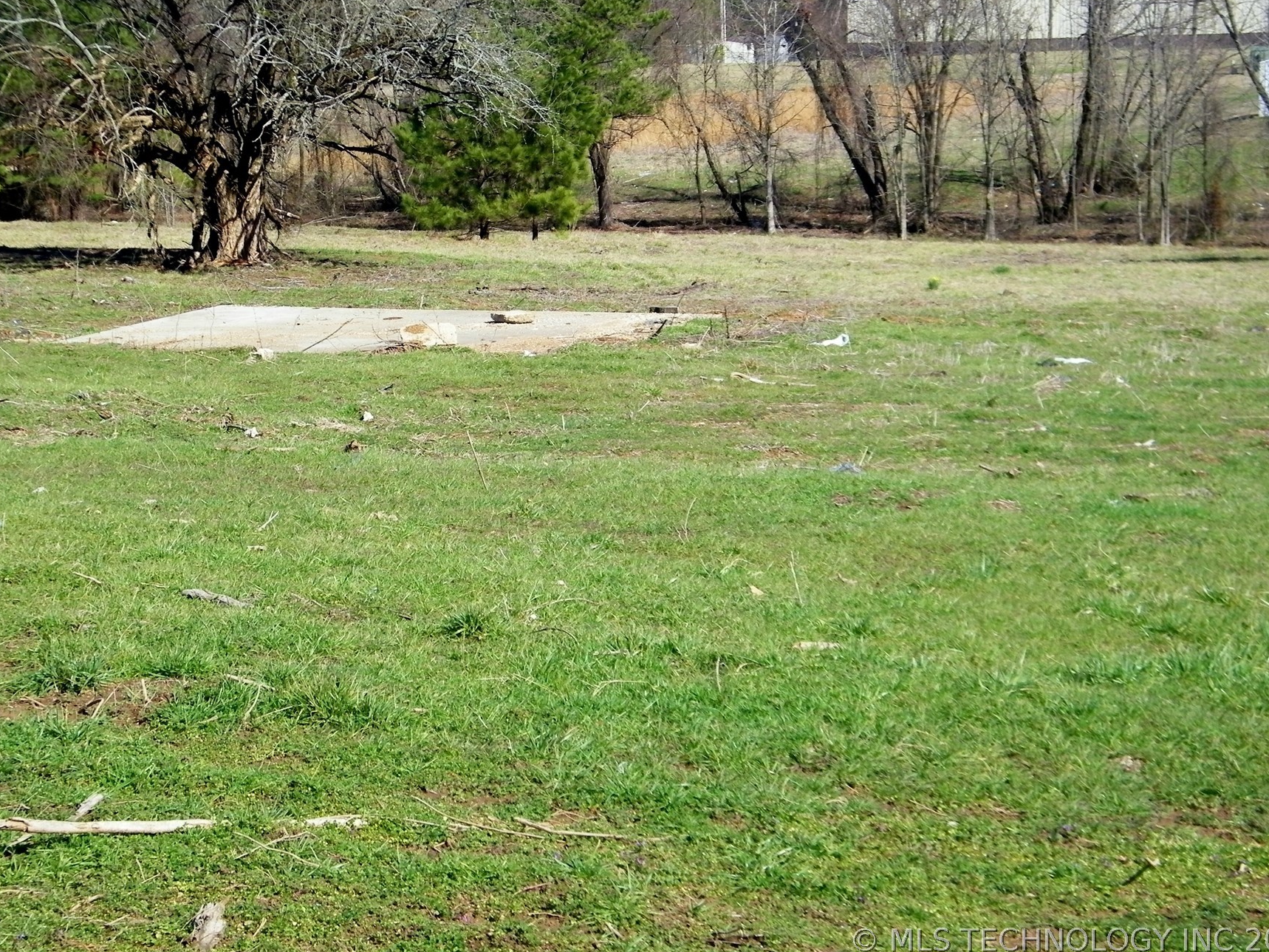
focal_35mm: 76
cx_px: 619
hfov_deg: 25.7
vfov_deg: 19.4
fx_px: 2786
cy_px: 432
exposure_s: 1/200
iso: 80
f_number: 8.6
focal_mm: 12.2
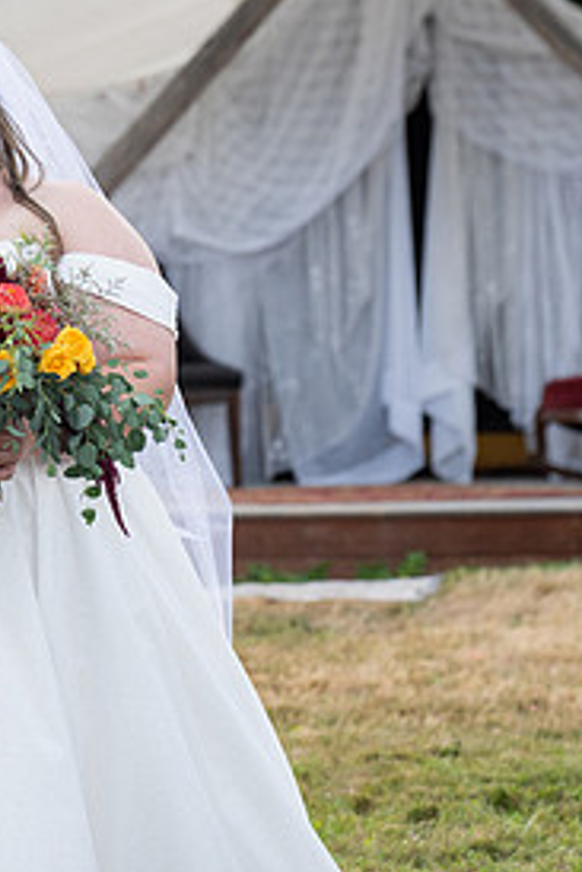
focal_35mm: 218
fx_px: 5279
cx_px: -118
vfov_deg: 9.4
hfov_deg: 6.3
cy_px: 409
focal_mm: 103
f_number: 4.5
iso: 400
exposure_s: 1/1000
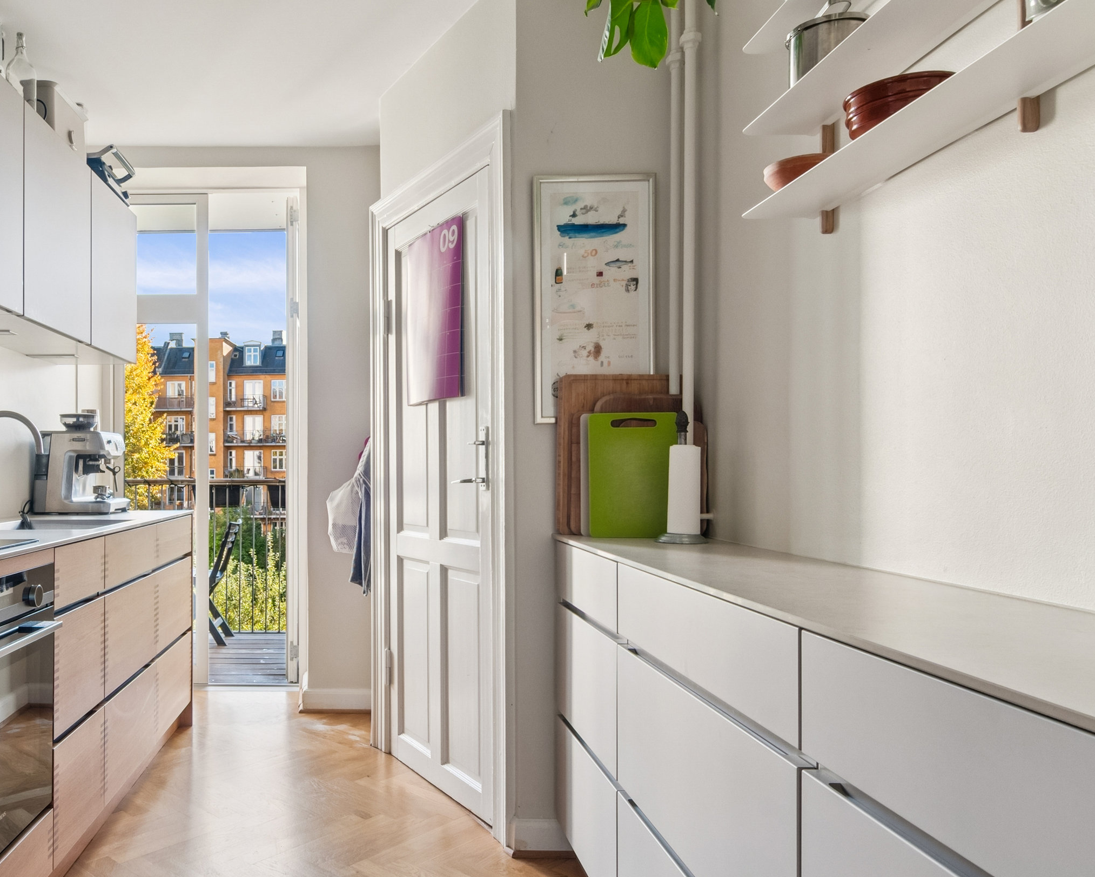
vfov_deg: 56.8
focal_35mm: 25
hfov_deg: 66.7
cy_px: 459
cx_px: 391
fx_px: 810
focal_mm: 12
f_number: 10
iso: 200
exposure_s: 1/5
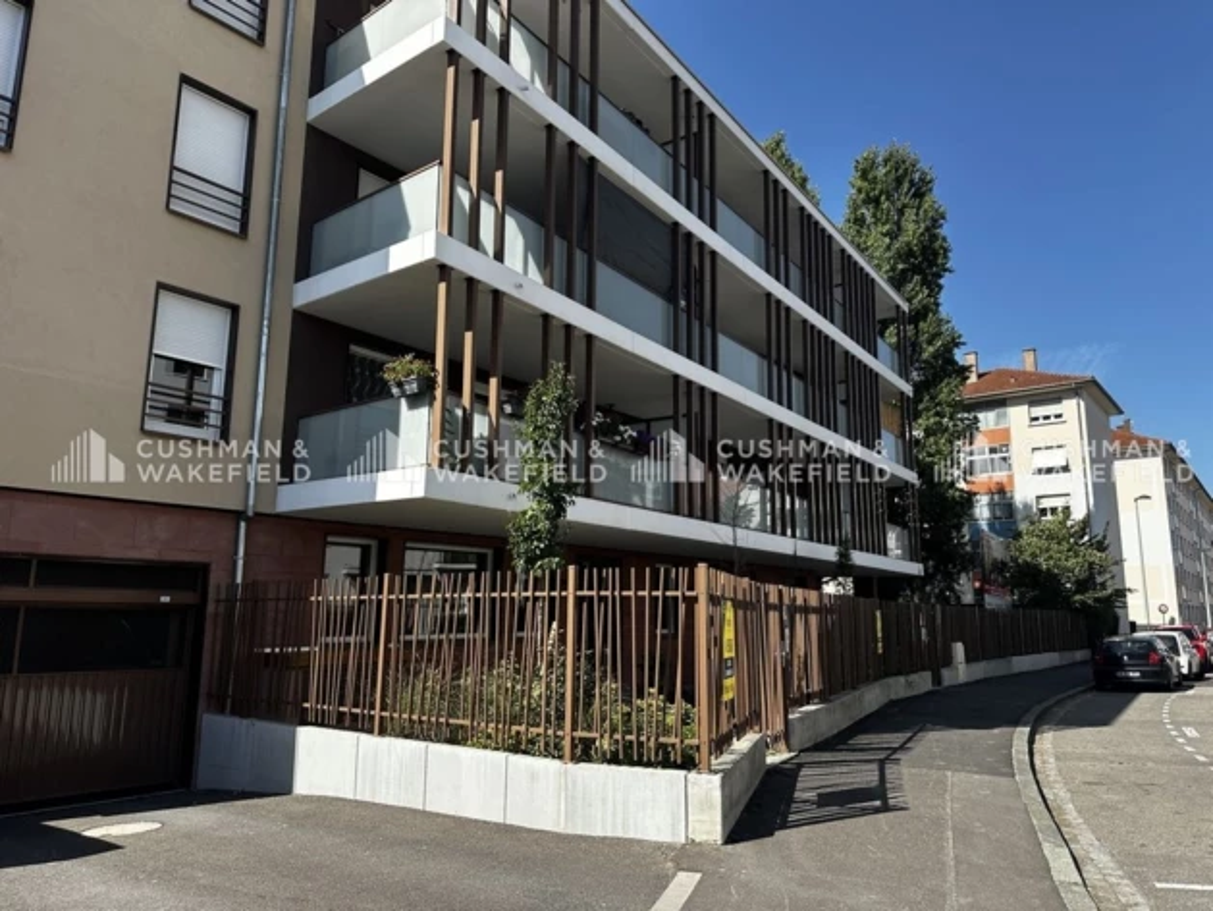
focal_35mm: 24
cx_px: 606
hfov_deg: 71.6
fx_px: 841
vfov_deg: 56.8
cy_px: 456
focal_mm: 6.86
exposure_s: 1/2660
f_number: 1.78
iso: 80
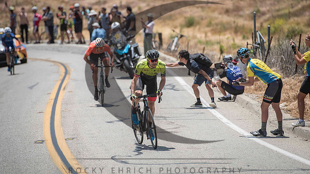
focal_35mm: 230
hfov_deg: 9.4
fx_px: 1894
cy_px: 78
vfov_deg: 5.3
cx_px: 157
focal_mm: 200
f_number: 4
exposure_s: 1/1000
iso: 100
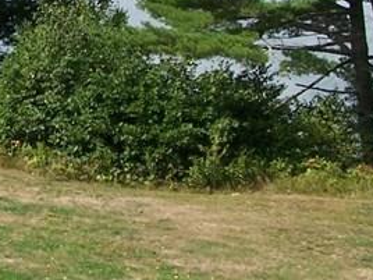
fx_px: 1562
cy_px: -54
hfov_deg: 13.3
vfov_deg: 10.1
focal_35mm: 145
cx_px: -67
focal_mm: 6.3
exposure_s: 1/800
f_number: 4
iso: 80
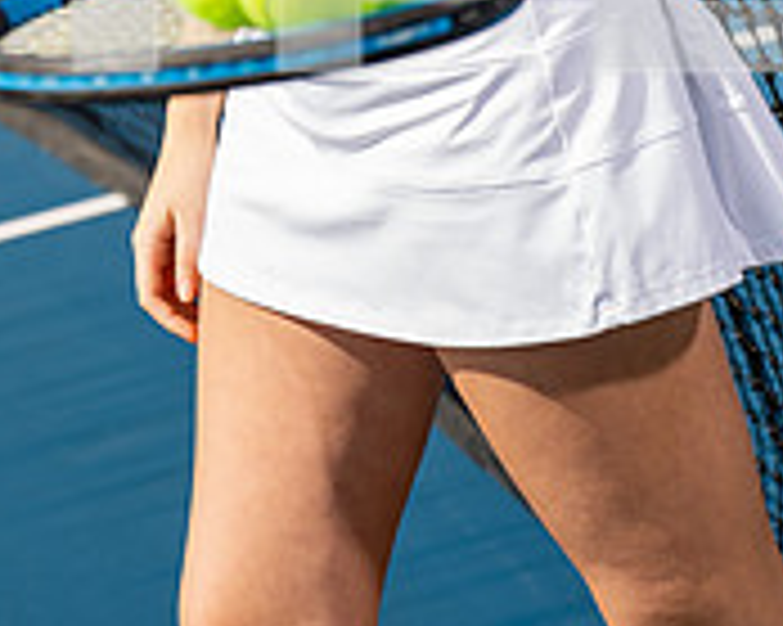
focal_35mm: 170
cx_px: 234
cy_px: -378
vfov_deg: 8.8
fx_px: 3937
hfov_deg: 11.3
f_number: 4
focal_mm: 70
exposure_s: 1/800
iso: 100
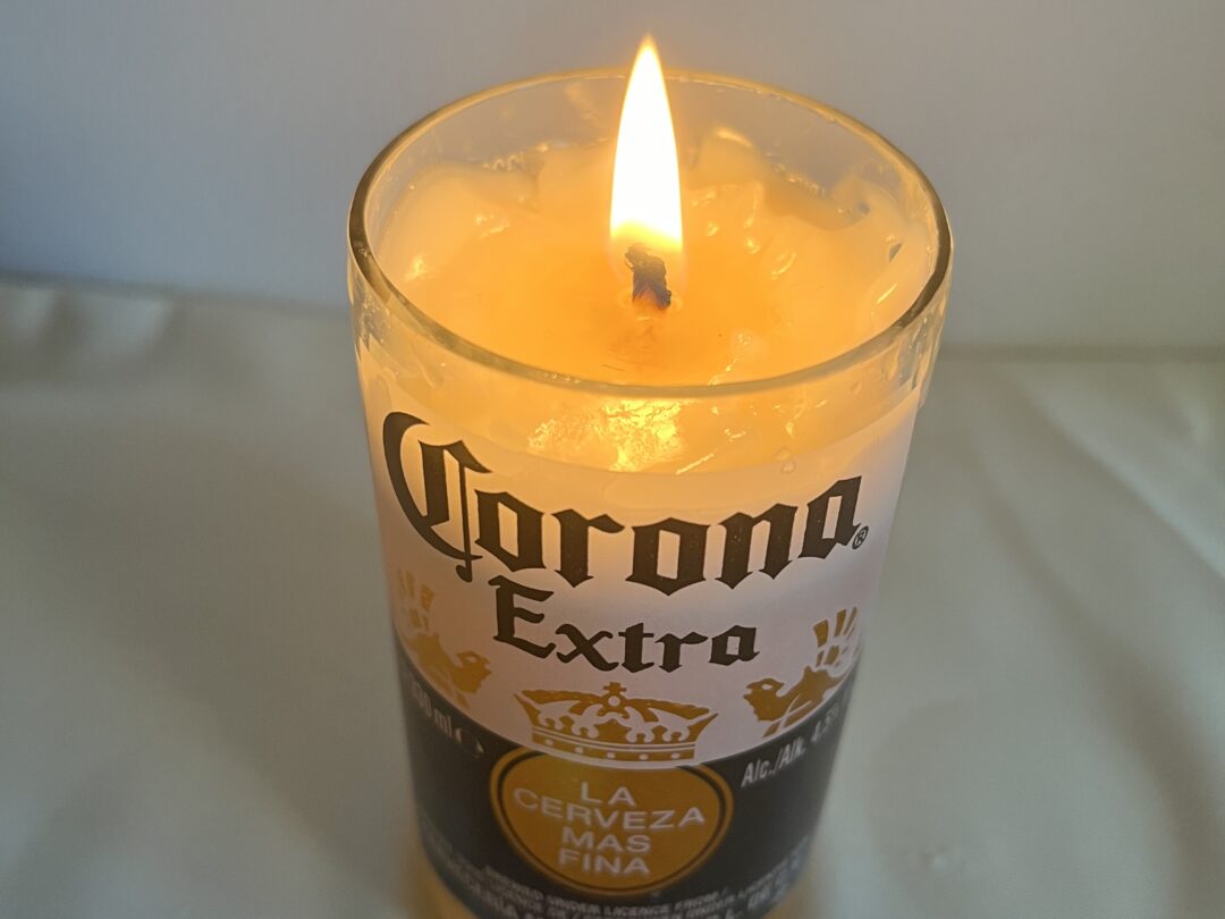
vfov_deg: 53.1
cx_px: 612
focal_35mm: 26
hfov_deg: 67.3
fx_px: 920
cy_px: 460
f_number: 1.6
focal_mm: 5.1
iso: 64
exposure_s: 1/50
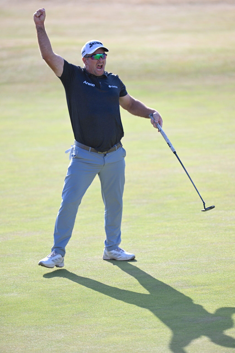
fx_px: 3916
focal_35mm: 400
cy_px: 176
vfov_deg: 5.2
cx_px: 118
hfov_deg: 3.4
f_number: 3.5
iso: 720
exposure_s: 1/4000
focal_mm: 400
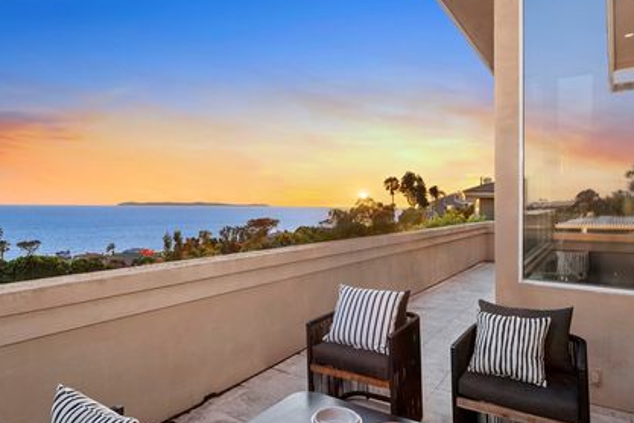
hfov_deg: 73.7
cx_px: 300
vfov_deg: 53.1
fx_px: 423
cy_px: 208
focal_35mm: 24
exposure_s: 1/8
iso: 125
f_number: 10
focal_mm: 20
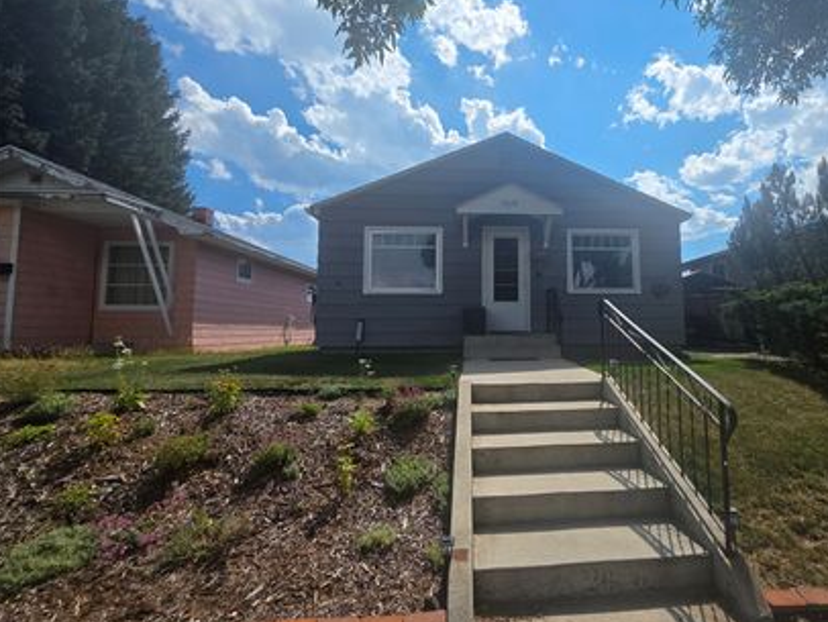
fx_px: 383
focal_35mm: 16
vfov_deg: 78.1
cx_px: 500
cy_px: 297
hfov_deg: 93.1
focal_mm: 2.2
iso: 40
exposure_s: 1/3168
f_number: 1.9
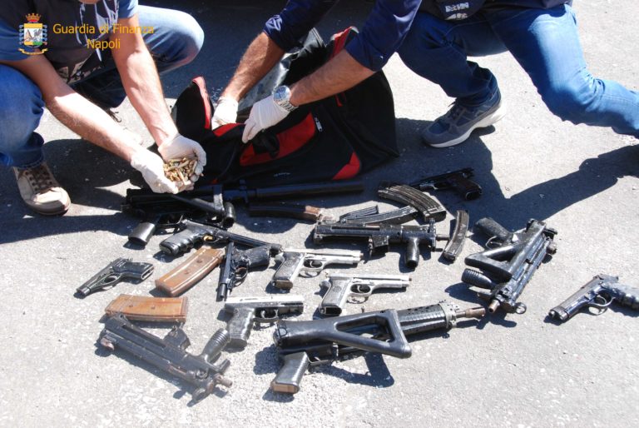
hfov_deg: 42.3
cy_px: 214
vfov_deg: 29.0
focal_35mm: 46
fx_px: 826
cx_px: 320
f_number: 8
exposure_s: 1/250
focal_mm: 31
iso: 400
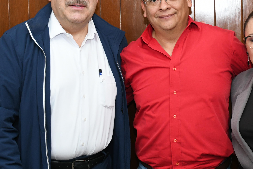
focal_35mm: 85
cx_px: 169
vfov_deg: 16.0
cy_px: 58
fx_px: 597
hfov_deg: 23.8
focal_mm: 30
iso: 1250
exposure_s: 1/100
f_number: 4
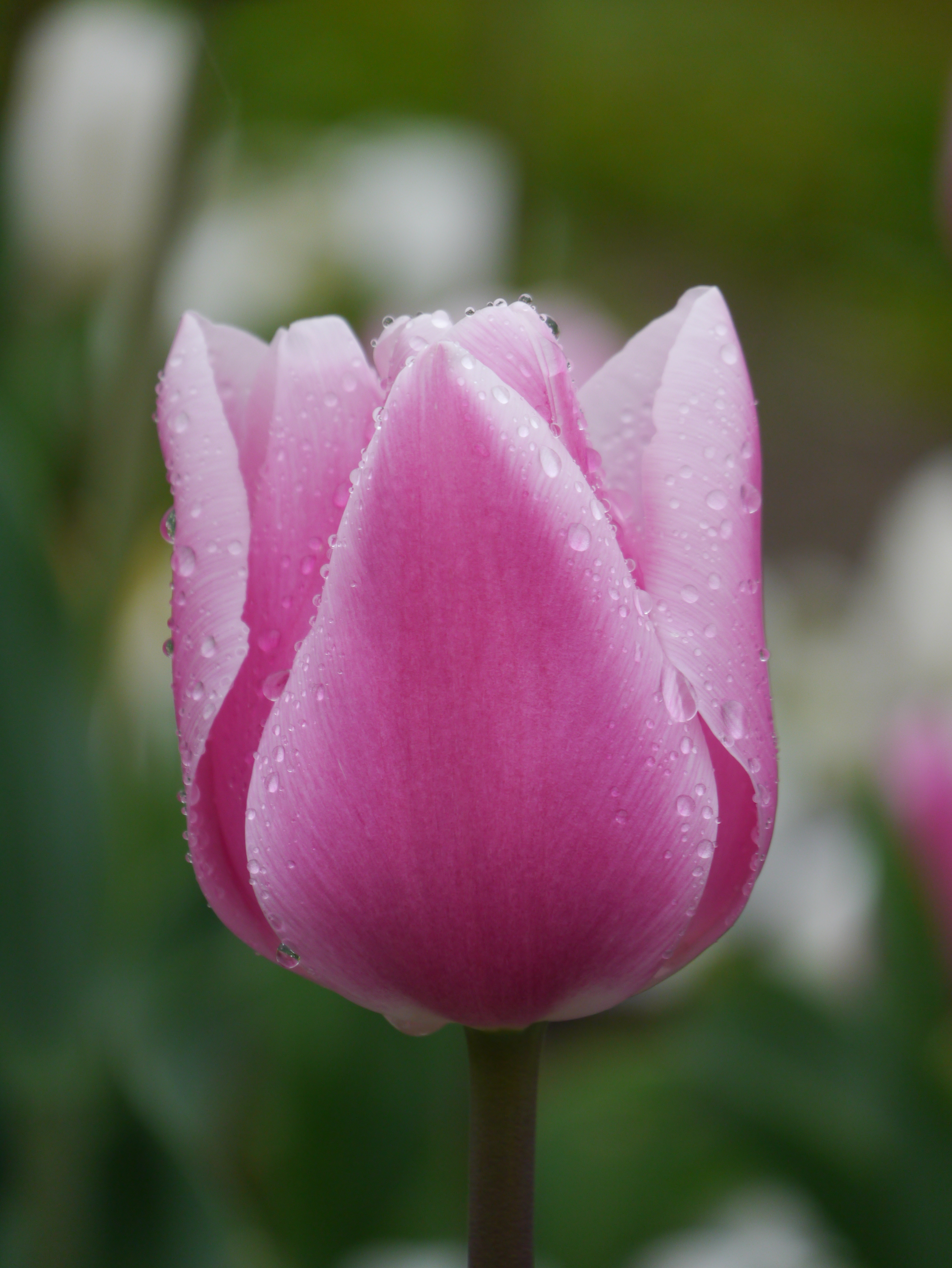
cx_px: 476
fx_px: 10993
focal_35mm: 300
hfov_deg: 5.0
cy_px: 634
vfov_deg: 6.6
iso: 400
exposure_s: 1/320
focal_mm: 150
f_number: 5.6
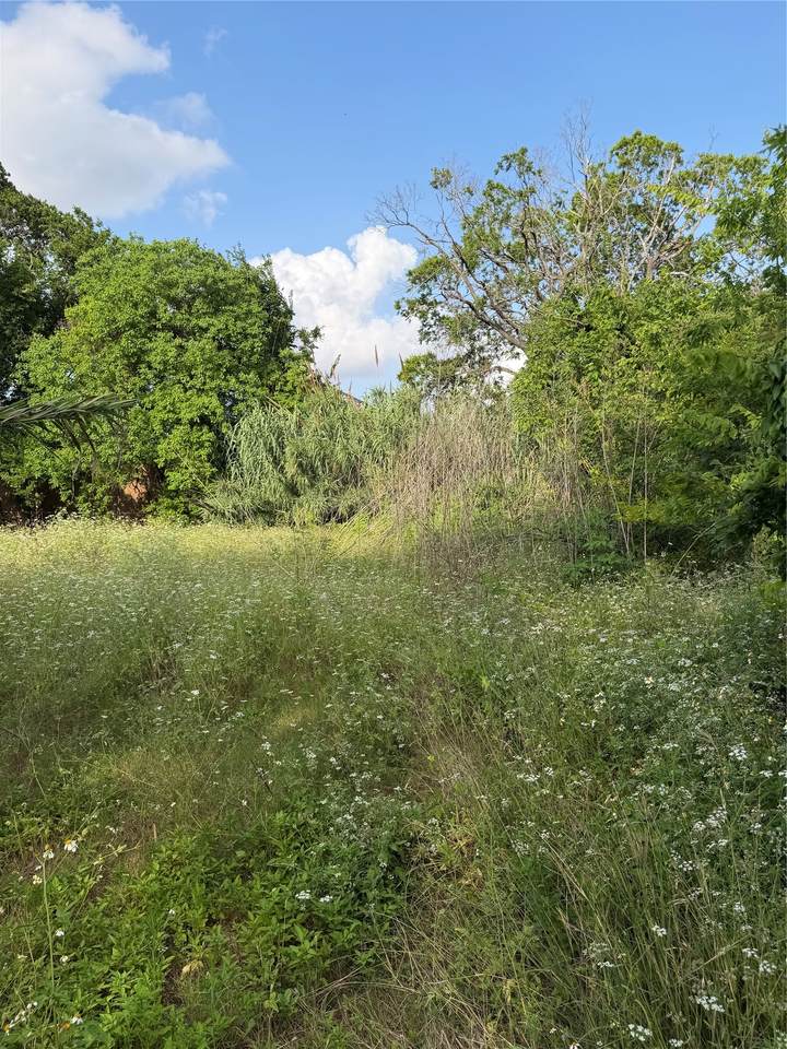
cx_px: 394
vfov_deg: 71.6
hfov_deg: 56.8
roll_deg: +0.2
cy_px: 524
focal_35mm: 24
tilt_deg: -0.7
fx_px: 728
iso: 80
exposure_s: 1/2370
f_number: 1.78
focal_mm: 6.76
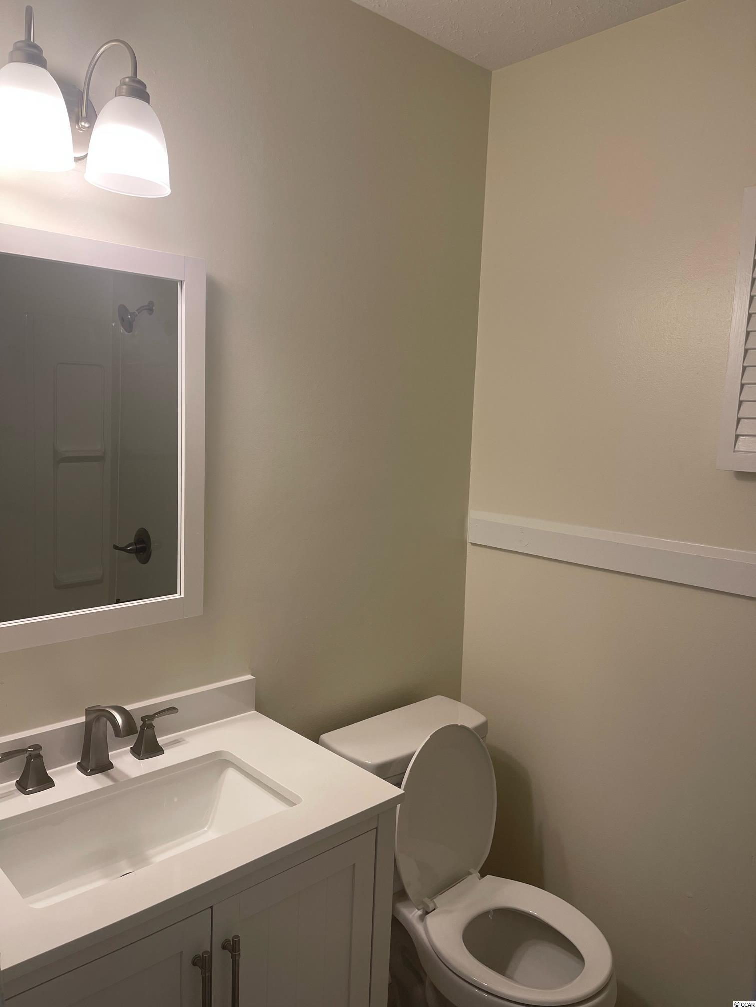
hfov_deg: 53.1
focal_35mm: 26
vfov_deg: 67.3
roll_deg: -1.7
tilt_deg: -7.2
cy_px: 504
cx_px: 378
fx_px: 757
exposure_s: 1/120
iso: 80
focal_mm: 5.1
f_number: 1.6
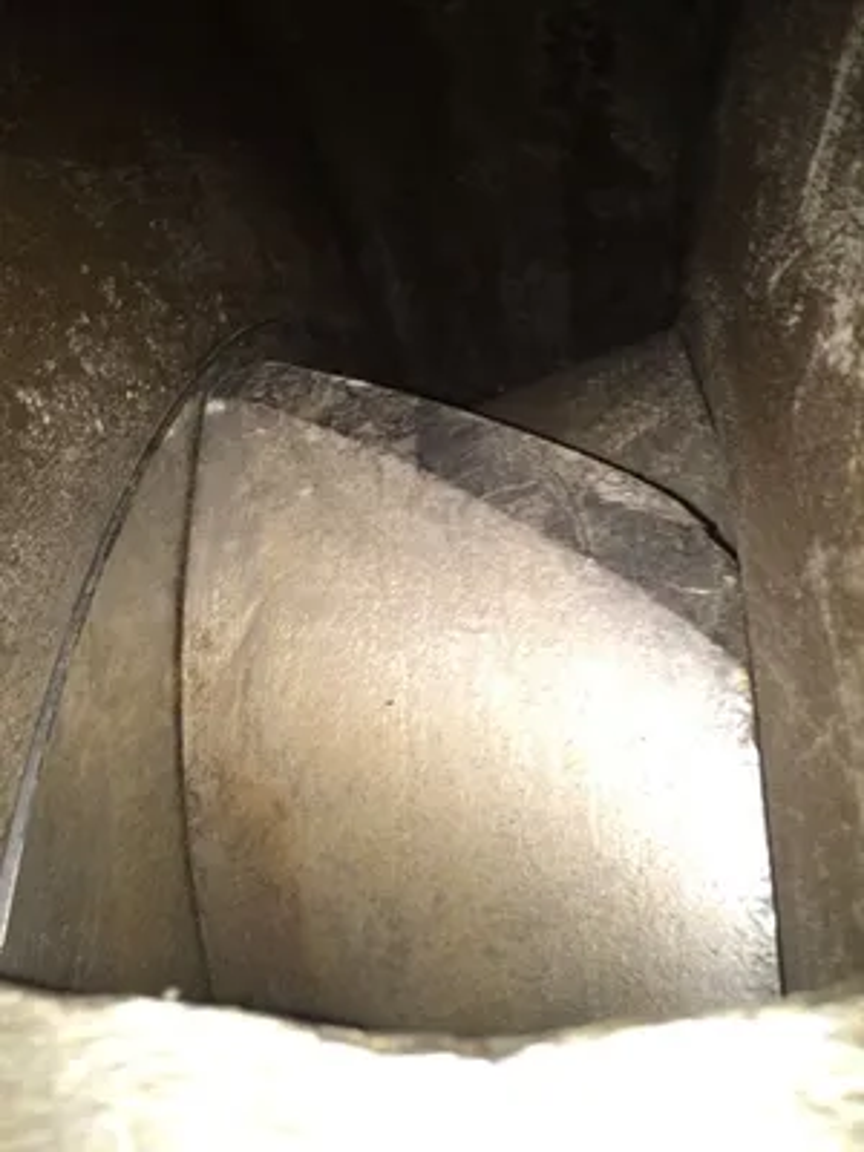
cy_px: 576
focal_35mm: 29
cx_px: 432
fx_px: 965
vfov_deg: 61.7
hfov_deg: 48.2
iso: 32
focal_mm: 4.15
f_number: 2.2
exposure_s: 1/37
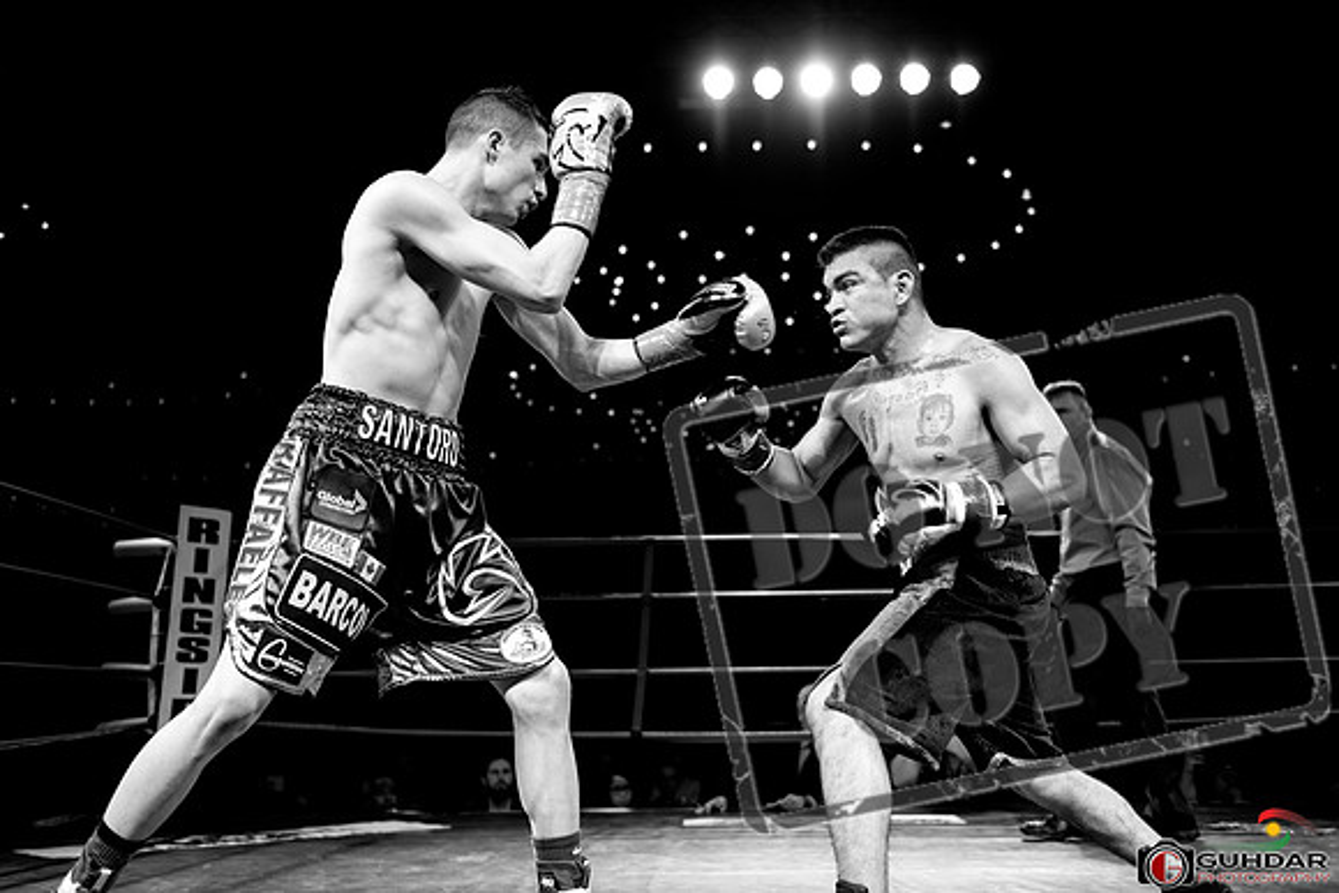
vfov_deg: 36.9
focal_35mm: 36
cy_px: 446
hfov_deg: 53.1
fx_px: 1341
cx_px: 670
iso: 2000
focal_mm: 35
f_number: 2.8
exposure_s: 1/1000
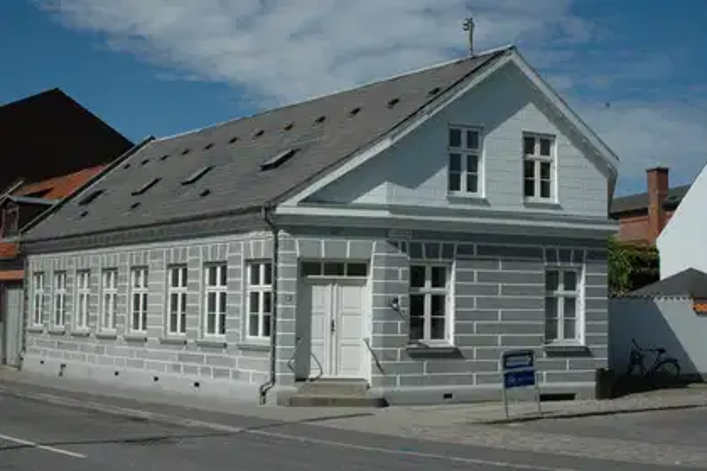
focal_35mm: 42
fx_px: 824
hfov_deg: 46.4
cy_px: 236
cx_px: 354
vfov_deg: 31.9
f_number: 13
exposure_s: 1/640
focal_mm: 28
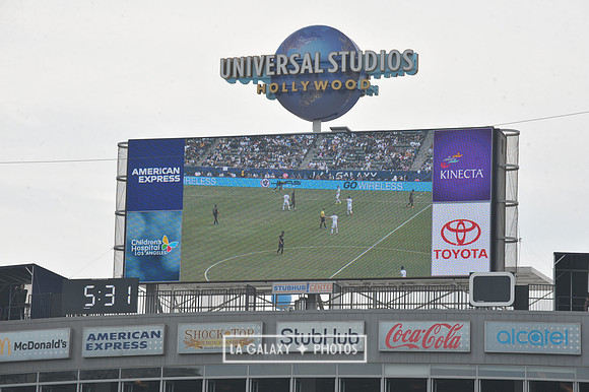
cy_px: 196
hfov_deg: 10.8
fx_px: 3107
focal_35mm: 190
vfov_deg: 7.2
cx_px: 294
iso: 320
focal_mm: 190
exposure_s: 1/500
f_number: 11
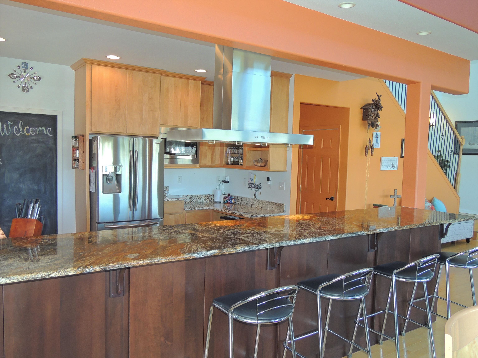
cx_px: 239
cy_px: 179
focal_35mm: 30
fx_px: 414
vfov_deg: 46.8
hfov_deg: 60.0
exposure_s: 1/40
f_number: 3.1
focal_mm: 5.3
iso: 180
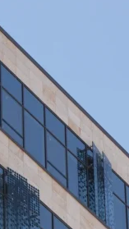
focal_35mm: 323
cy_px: 305
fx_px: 1964
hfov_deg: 3.8
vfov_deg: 6.6
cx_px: 134
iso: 125
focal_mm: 56
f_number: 3.6
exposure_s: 1/1024
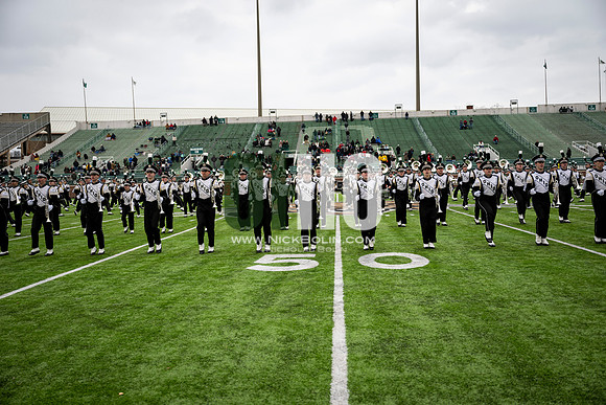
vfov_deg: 42.3
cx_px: 303
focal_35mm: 31
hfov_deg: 60.3
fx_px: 522
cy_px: 202
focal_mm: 31
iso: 100
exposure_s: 1/500
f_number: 2.8
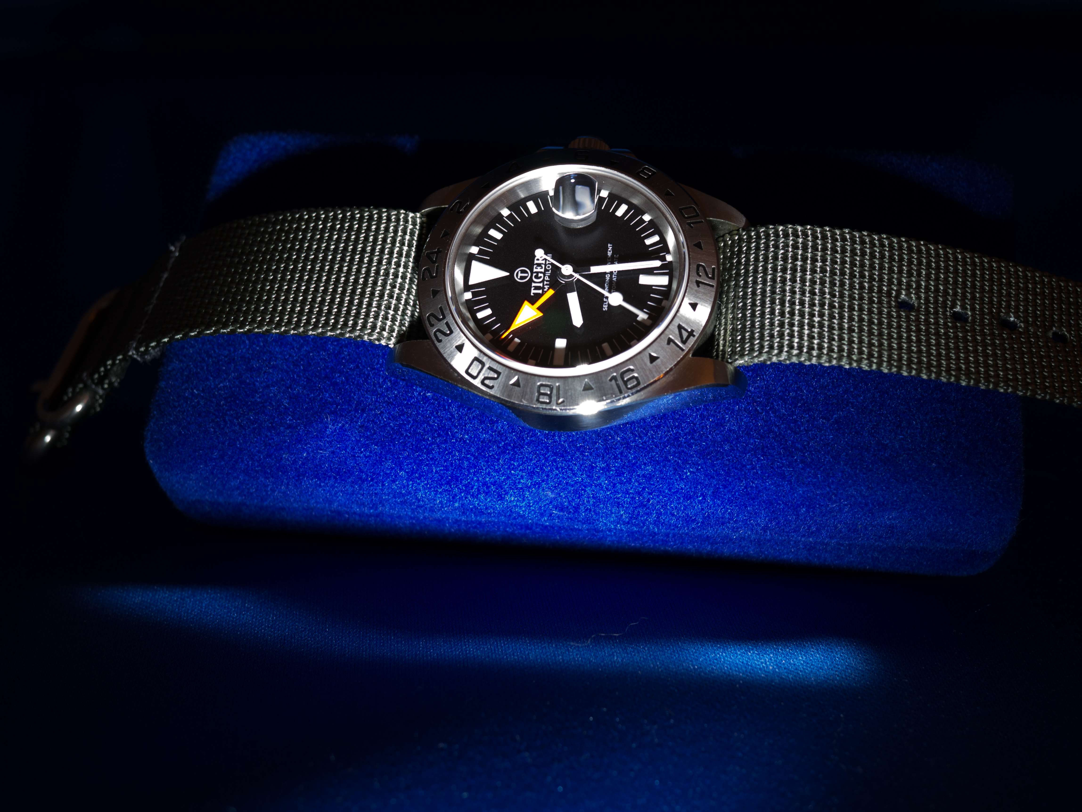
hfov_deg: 46.8
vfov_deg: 36.0
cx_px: 541
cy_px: 406
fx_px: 1251
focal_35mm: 40
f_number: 4.5
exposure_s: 1/2.5
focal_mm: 20
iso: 160
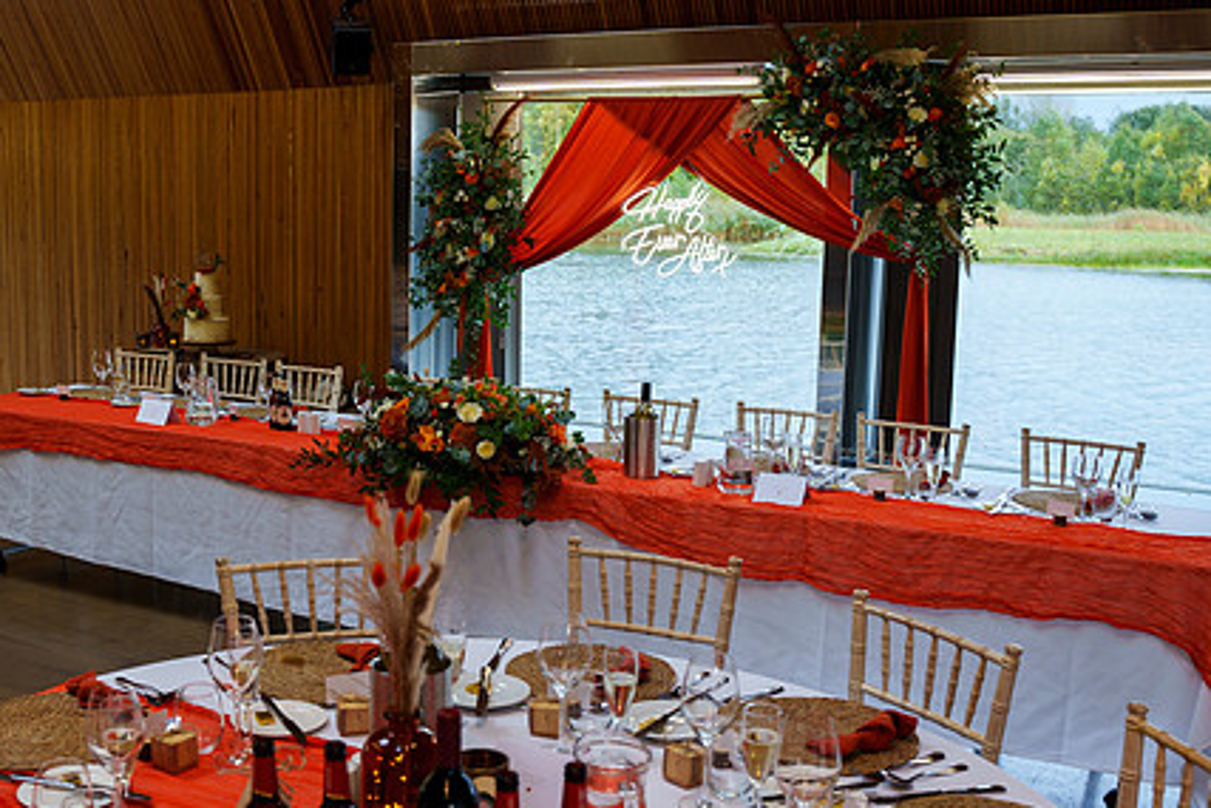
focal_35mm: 38
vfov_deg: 35.1
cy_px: 404
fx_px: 1279
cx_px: 493
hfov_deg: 50.4
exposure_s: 1/160
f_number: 3.5
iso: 400
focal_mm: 28
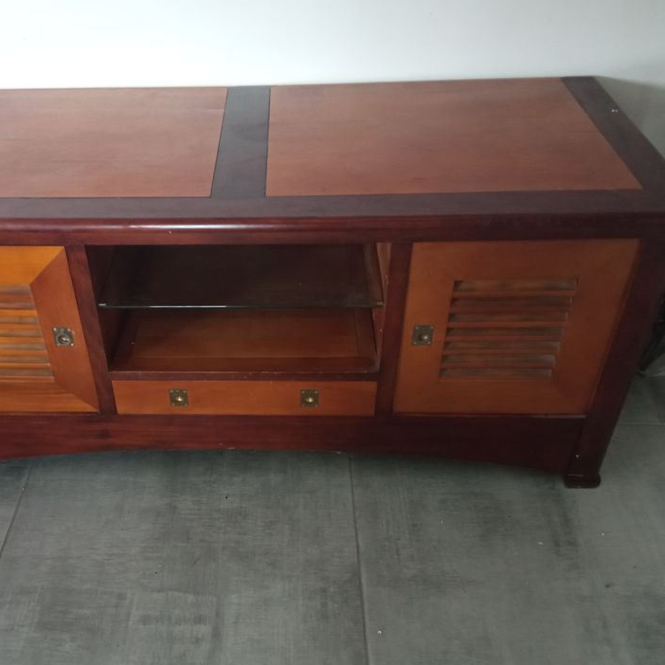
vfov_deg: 48.4
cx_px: 244
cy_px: 350
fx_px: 739
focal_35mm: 34
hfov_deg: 47.9
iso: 1210
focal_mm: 3.79
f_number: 2.2
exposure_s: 1/20
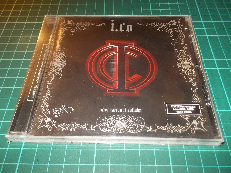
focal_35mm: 29
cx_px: 116
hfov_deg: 61.7
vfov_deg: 48.2
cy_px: 86
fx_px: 194
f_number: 3.3
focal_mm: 4.1
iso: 200
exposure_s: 1/30
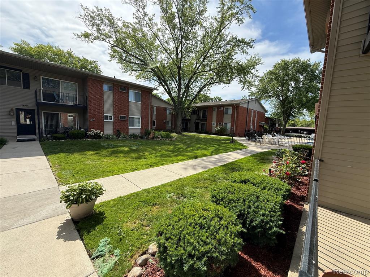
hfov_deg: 102.1
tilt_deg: -4.5
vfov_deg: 85.7
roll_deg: -2.1
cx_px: 185
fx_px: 150
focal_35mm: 14
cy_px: 138
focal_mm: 2.22
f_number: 2.2
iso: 50
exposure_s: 1/1285
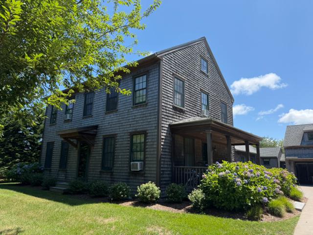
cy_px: 118
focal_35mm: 24
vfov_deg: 56.8
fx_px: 217
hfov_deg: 71.6
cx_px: 156
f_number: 1.78
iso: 100
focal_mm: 6.76
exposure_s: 1/3021
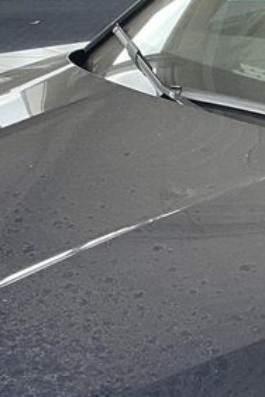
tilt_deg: -22.9
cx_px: 395
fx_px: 1369
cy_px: 358
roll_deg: -0.9
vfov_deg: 16.3
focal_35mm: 124
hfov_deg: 10.7
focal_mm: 3
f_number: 1.8
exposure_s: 1/122
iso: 40
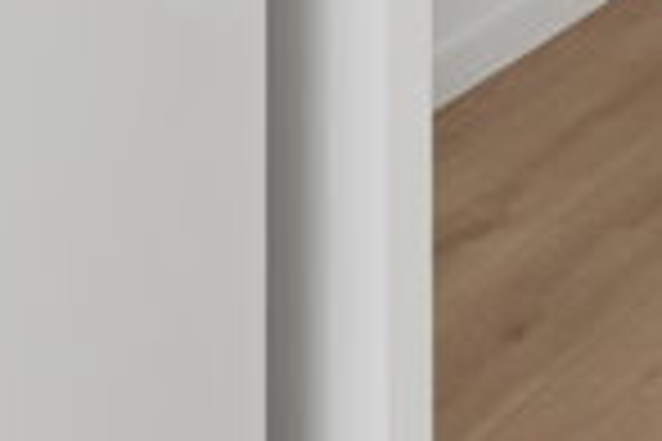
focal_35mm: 132
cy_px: -821
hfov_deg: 12.7
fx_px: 2434
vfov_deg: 8.8
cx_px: 1477
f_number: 8
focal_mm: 13
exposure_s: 1/20
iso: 200
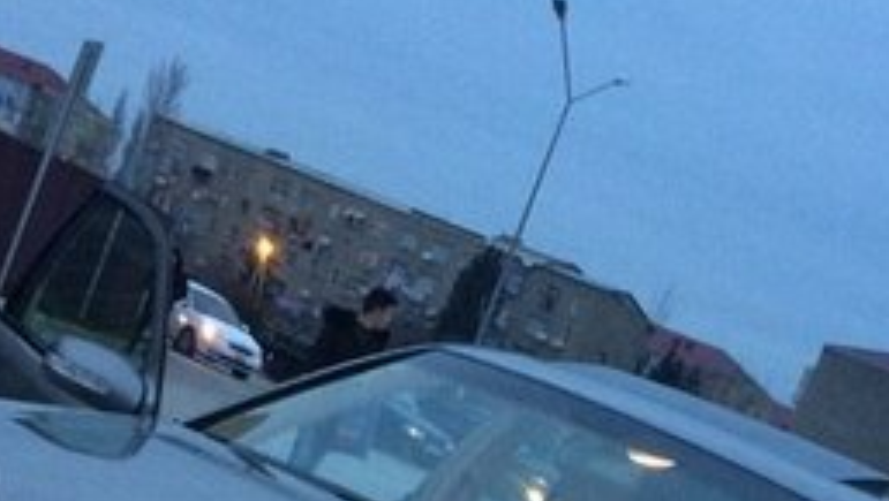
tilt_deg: -12.9
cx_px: 443
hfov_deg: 26.2
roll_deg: -24.6
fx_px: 1911
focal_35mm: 81
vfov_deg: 13.7
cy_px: 841
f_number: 2.2
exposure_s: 1/33
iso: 200
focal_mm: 4.15
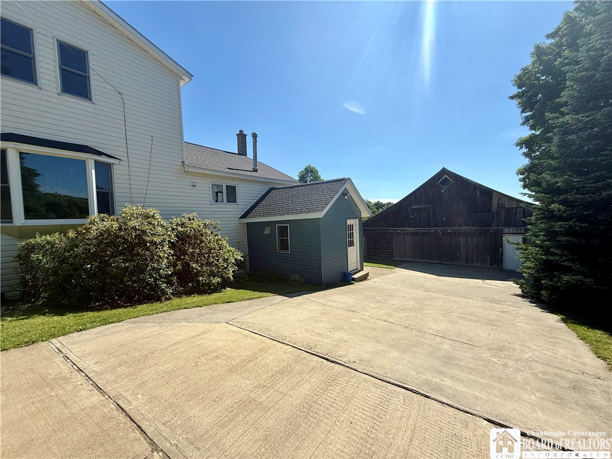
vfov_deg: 85.7
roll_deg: +2.7
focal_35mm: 14
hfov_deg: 102.1
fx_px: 248
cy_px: 230
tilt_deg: -2.1
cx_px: 306
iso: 50
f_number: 2.2
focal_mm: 2.22
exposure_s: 1/2165
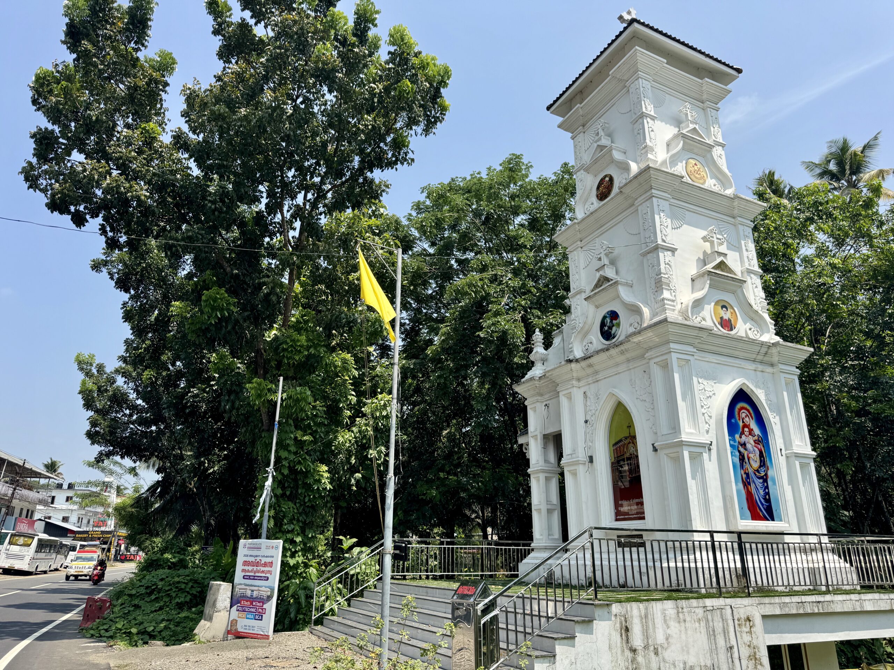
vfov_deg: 56.8
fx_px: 620
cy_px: 335
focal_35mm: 24
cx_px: 447
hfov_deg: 71.6
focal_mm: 6.76
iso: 80
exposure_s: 1/3597
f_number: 1.78
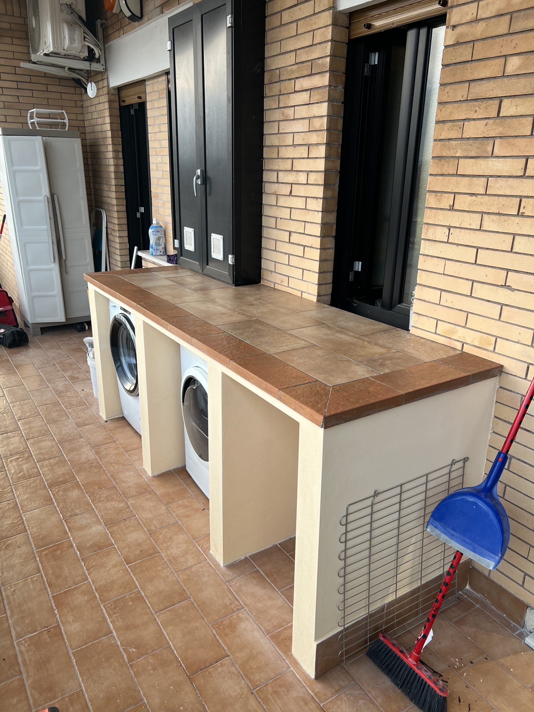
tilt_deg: -18.3
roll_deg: -1.0
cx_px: 267
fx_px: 535
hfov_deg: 53.1
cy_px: 356
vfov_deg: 67.3
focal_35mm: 26
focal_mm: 5.7
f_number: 1.5
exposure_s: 1/121
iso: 80
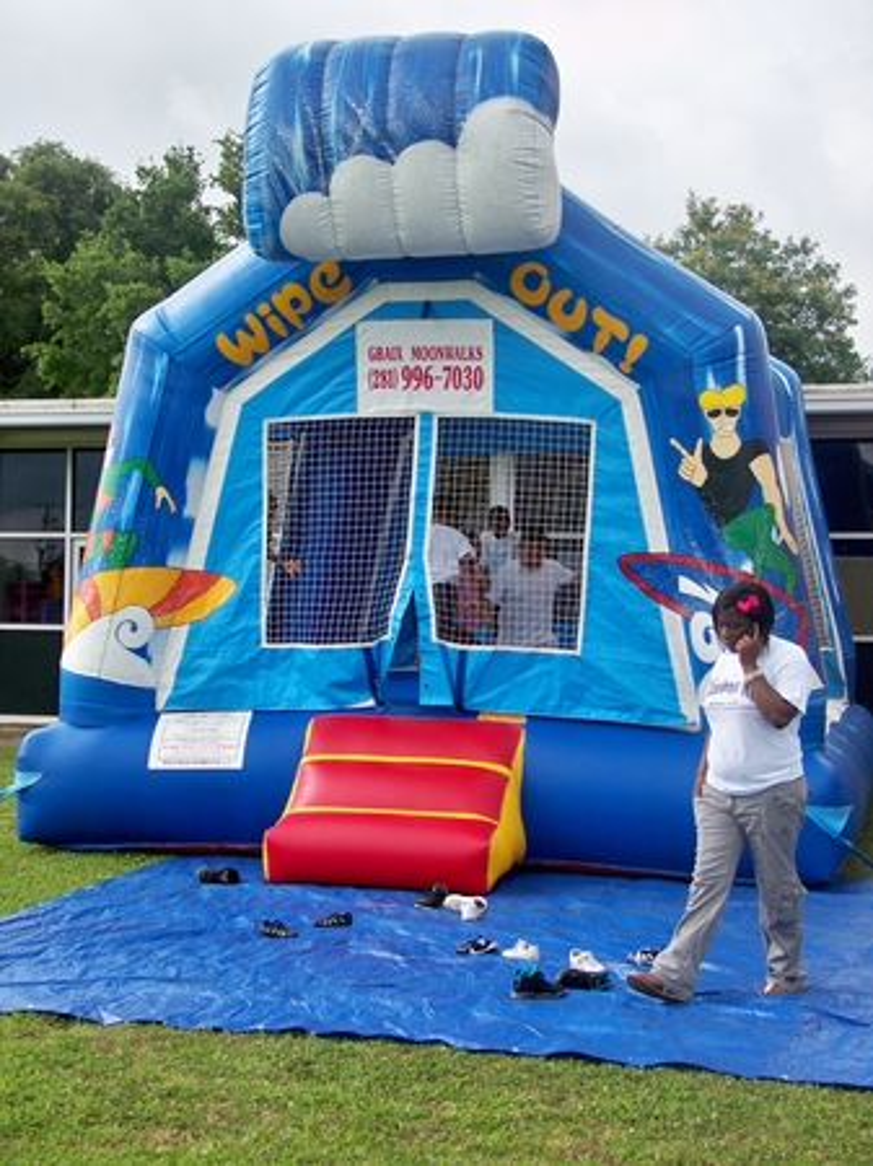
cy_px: 583
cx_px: 436
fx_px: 1919
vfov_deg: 33.8
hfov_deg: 25.6
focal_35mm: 57
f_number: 3.2
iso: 64
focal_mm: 11.7
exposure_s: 1/500
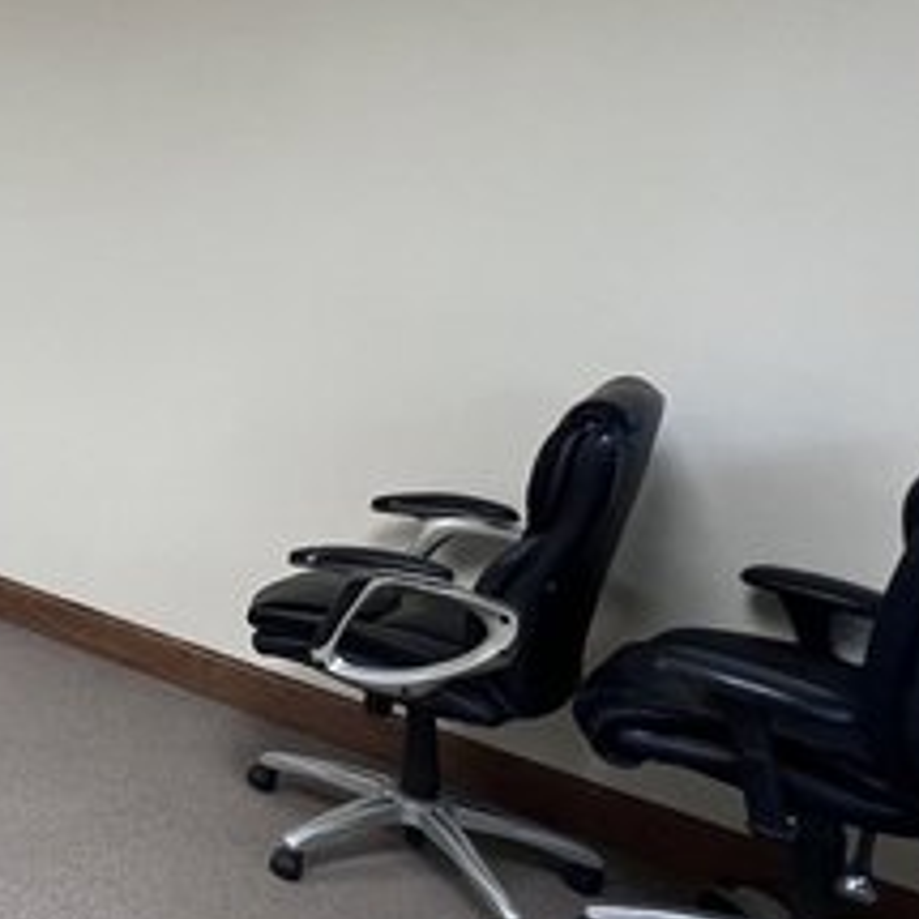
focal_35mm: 41
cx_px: -453
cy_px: 158
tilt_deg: -2.9
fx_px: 1231
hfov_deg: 27.9
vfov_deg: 39.0
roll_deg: -1.2
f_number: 1.8
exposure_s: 1/120
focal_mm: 1.57
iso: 250
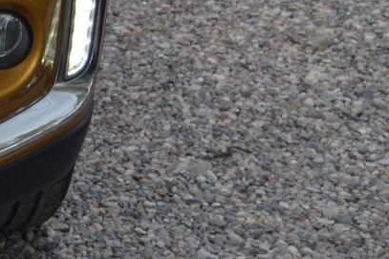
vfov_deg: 7.3
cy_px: -205
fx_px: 1987
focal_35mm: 184
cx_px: -506
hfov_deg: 10.0
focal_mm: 26
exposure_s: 1/200
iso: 100
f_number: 7.1
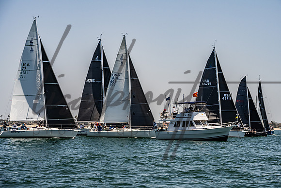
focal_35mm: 92
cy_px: 94
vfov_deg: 14.8
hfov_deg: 22.0
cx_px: 144
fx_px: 722
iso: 400
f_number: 8
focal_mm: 89
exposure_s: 1/2500
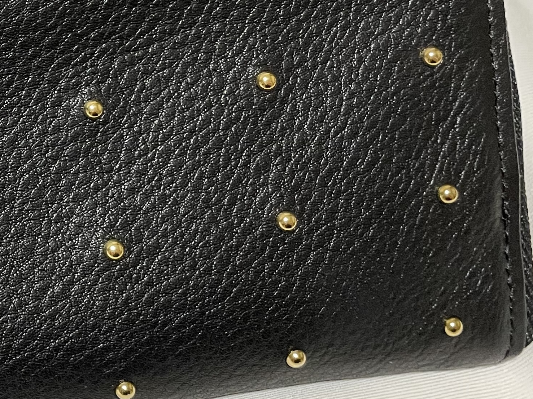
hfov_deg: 24.3
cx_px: -143
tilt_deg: -54.5
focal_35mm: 71
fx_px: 1093
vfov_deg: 20.6
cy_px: 132
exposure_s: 1/50
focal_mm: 4.2
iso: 200
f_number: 1.6
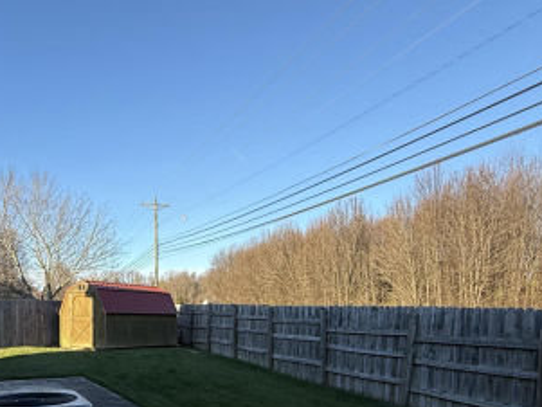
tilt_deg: -3.3
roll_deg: +0.4
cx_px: 186
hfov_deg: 57.2
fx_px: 486
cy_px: 348
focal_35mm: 31
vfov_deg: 42.6
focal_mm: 2.22
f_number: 2.2
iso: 50
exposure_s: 1/638
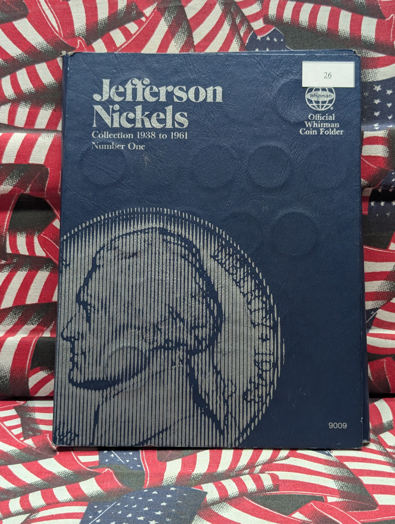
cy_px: 262
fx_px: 744
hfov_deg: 29.7
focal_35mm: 49
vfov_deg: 38.9
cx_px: 198
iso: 168
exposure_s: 1/177
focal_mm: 6.9
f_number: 1.68
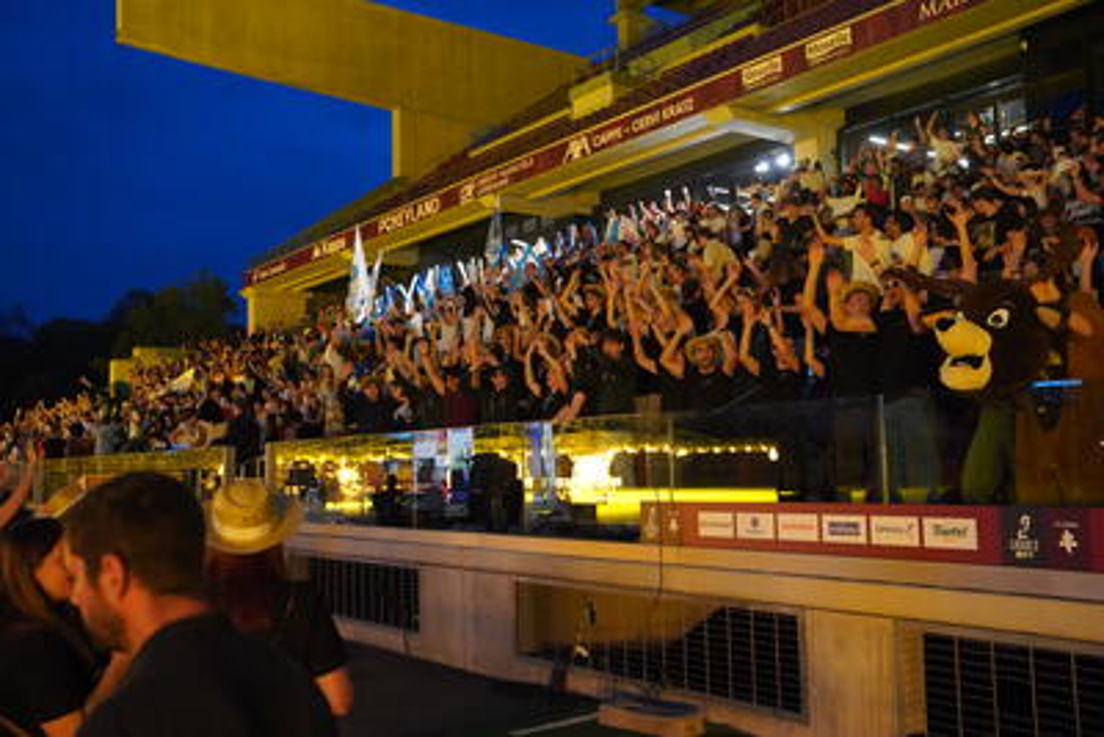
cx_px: 552
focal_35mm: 35
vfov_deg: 37.5
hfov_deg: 53.9
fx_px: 1086
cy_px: 368
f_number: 4
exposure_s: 1/160
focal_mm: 35.4
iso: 12800
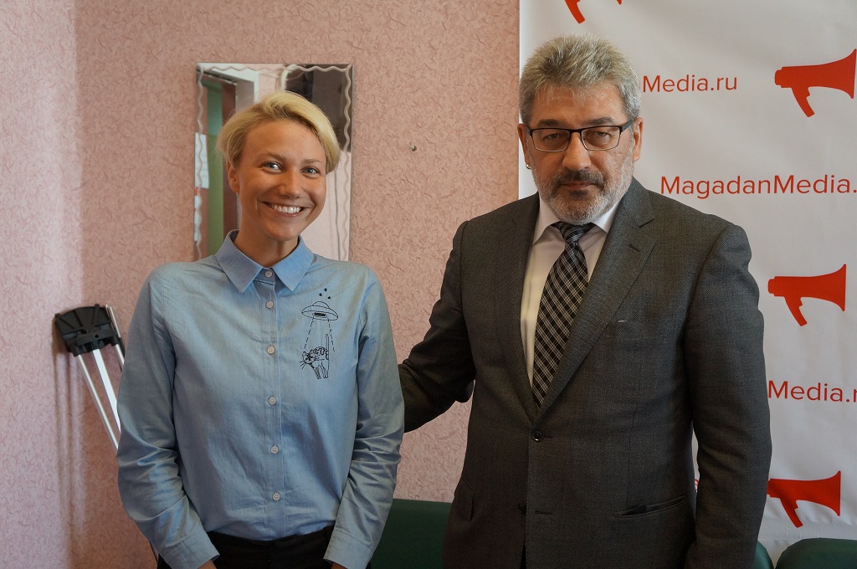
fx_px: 1034
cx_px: 428
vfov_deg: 30.8
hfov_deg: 45.0
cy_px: 284
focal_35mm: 44
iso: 1250
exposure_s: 1/160
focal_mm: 29
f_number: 4
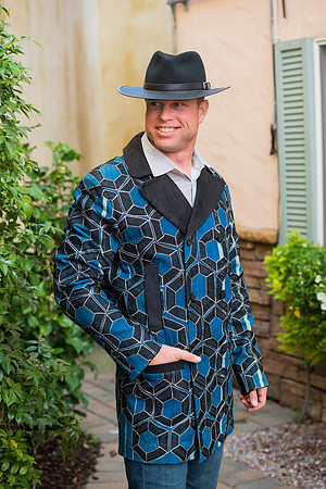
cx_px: 163
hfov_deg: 19.5
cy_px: 244
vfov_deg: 28.8
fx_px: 951
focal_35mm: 70
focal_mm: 70
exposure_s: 1/320
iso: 400
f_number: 4
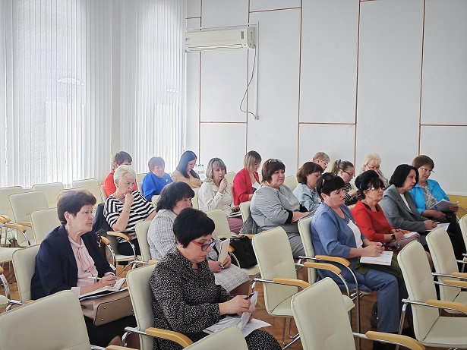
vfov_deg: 58.9
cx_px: 234
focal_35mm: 23
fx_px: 310
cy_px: 175
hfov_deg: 73.9
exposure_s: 1/100
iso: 64
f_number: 1.8
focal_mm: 5.43
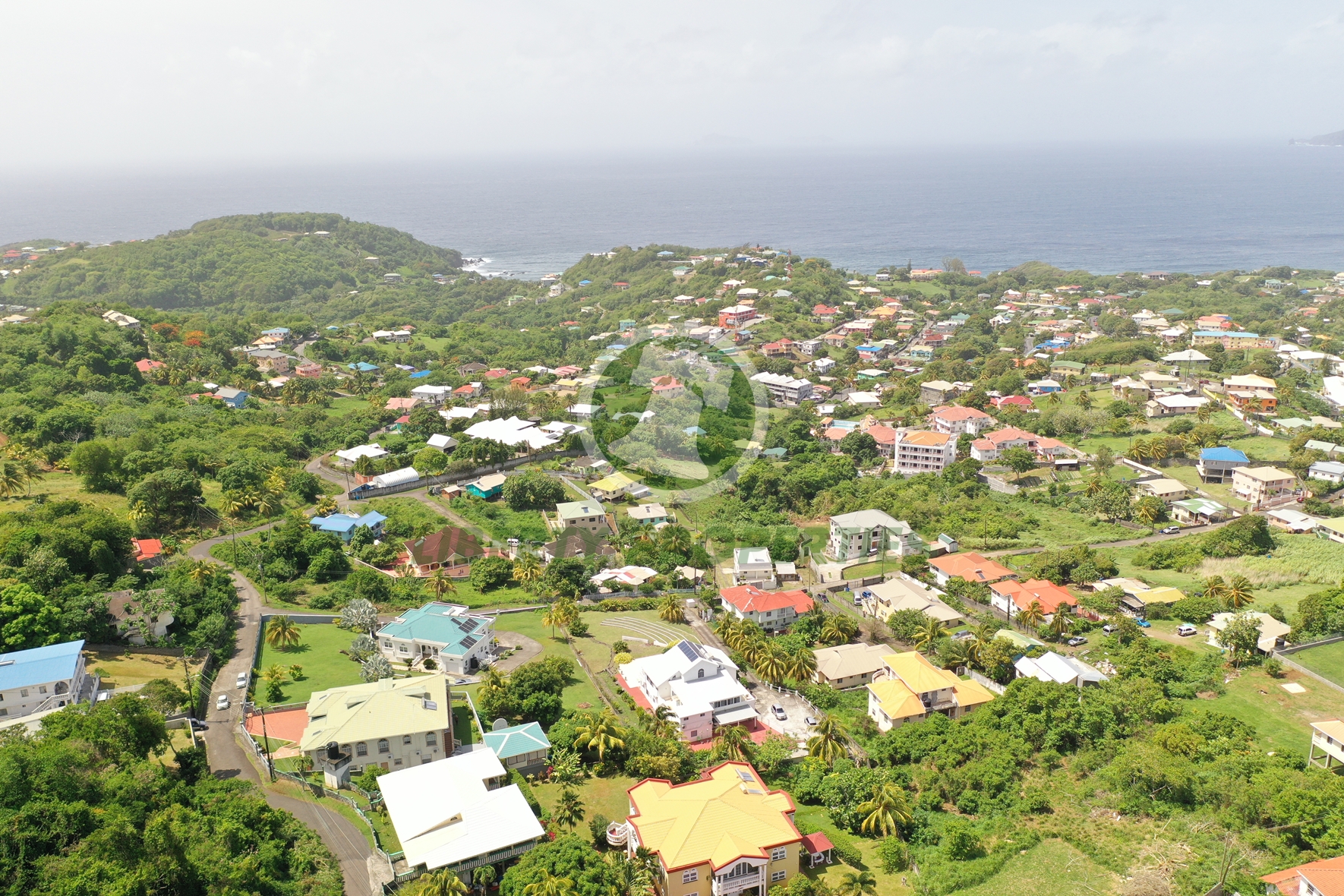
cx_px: 672
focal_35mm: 28
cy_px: 448
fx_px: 1045
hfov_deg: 65.5
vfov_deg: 46.4
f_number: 3.2
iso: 100
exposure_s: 1/40
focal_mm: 10.26
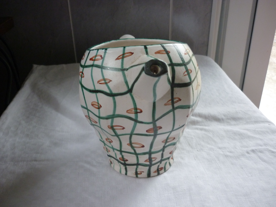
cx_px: 138
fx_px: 263
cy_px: 104
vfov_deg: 42.9
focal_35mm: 33
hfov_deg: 55.4
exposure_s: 1/30
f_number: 2.8
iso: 250
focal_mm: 5.5
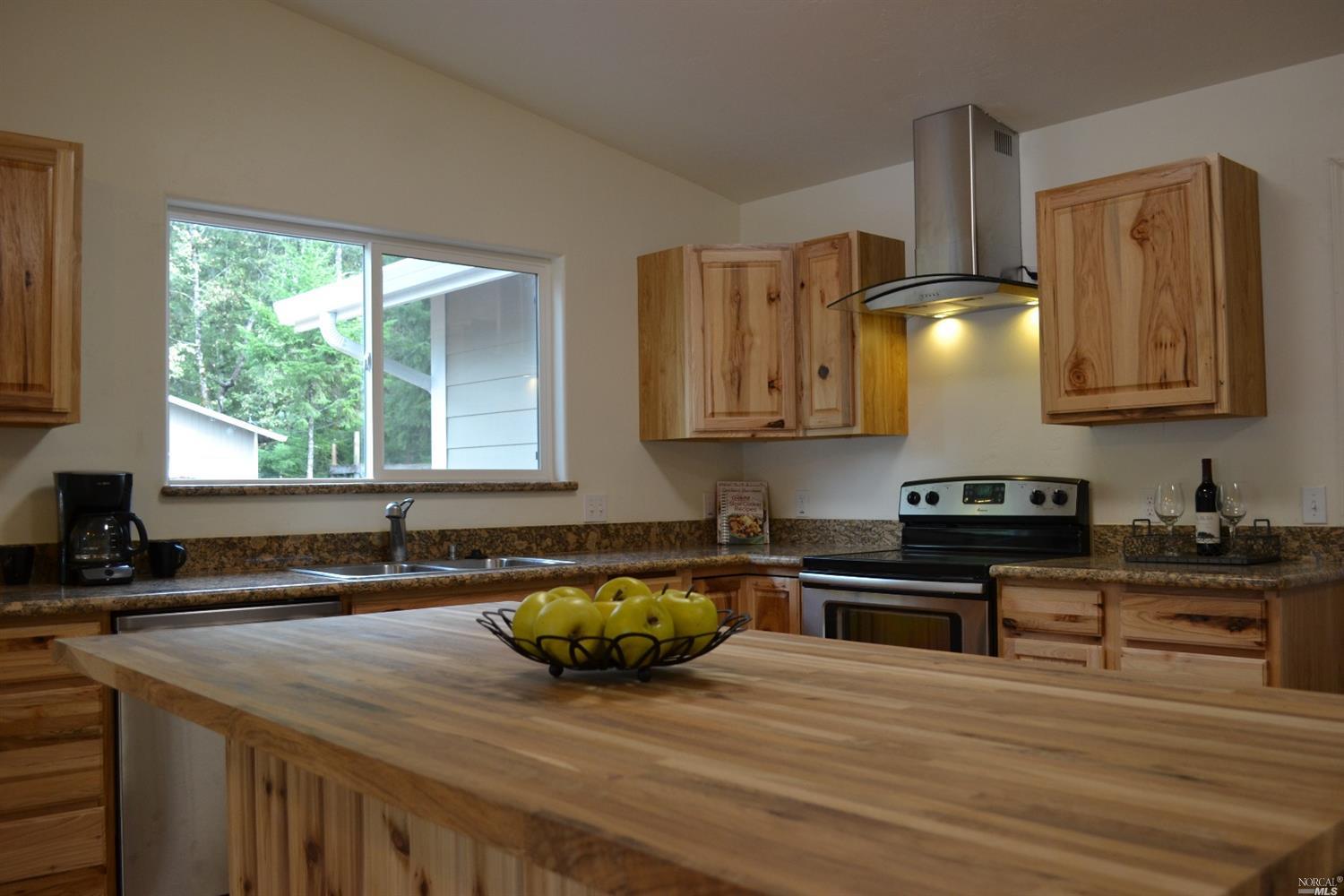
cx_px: 672
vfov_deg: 43.6
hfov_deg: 61.9
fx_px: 1120
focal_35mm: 30
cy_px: 448
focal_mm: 20
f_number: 4
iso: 400
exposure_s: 1/60
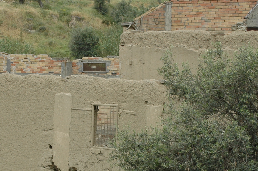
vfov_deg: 14.8
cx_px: 102
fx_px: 659
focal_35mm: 92
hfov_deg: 22.1
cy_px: 127
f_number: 9
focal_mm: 29
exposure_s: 1/320
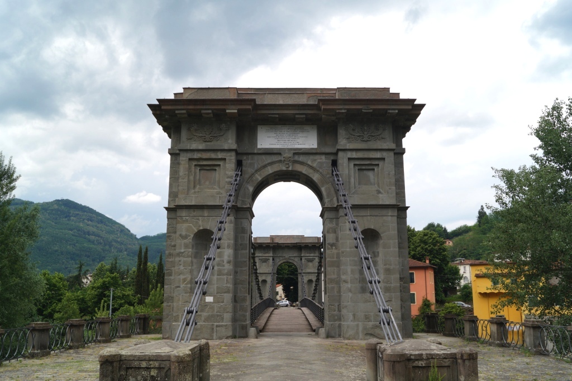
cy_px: 190
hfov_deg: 61.9
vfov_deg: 43.6
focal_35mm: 30
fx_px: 476
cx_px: 286
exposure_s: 1/125
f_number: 8
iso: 100
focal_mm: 20
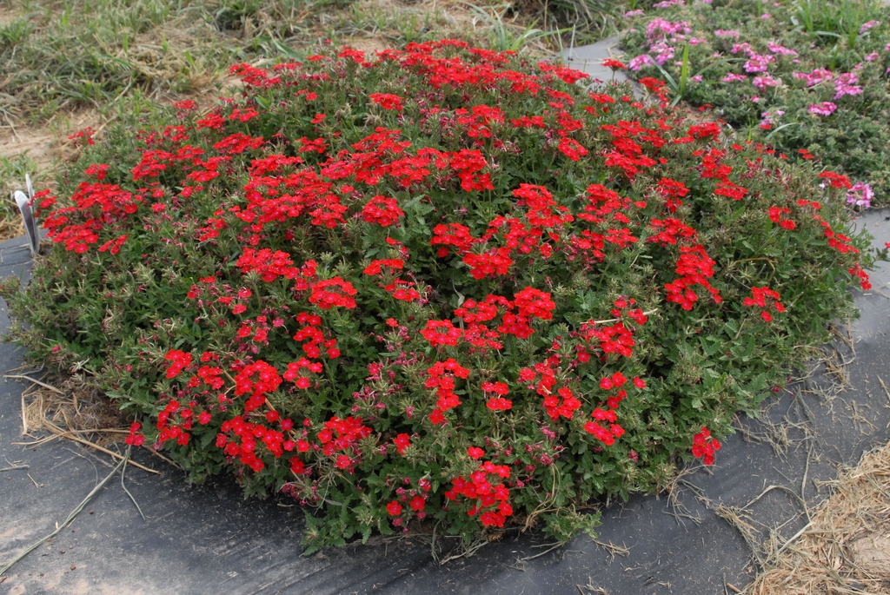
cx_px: 445
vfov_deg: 32.0
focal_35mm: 42
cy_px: 298
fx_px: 1039
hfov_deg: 46.4
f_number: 8
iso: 400
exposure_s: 1/250
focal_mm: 28
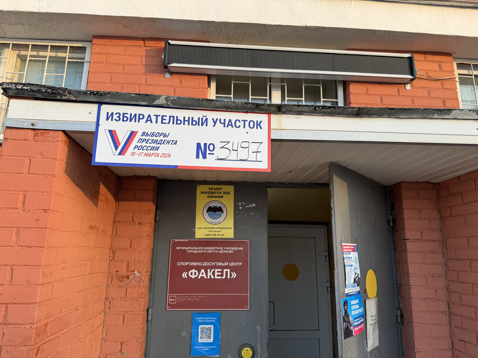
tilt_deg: +11.2
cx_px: 239
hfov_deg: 71.6
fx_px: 331
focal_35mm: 24
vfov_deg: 56.8
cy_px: 179
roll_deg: -0.3
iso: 80
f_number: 1.78
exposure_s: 1/615
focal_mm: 6.86
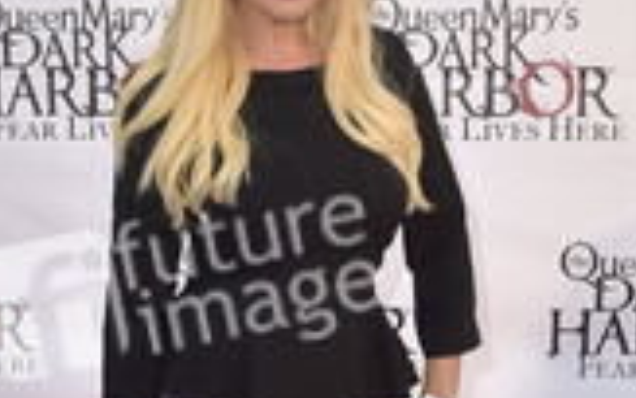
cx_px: 295
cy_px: 484
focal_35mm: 85
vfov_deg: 14.8
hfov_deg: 24.3
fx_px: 1474
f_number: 5.6
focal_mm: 34
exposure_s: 1/250
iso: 250
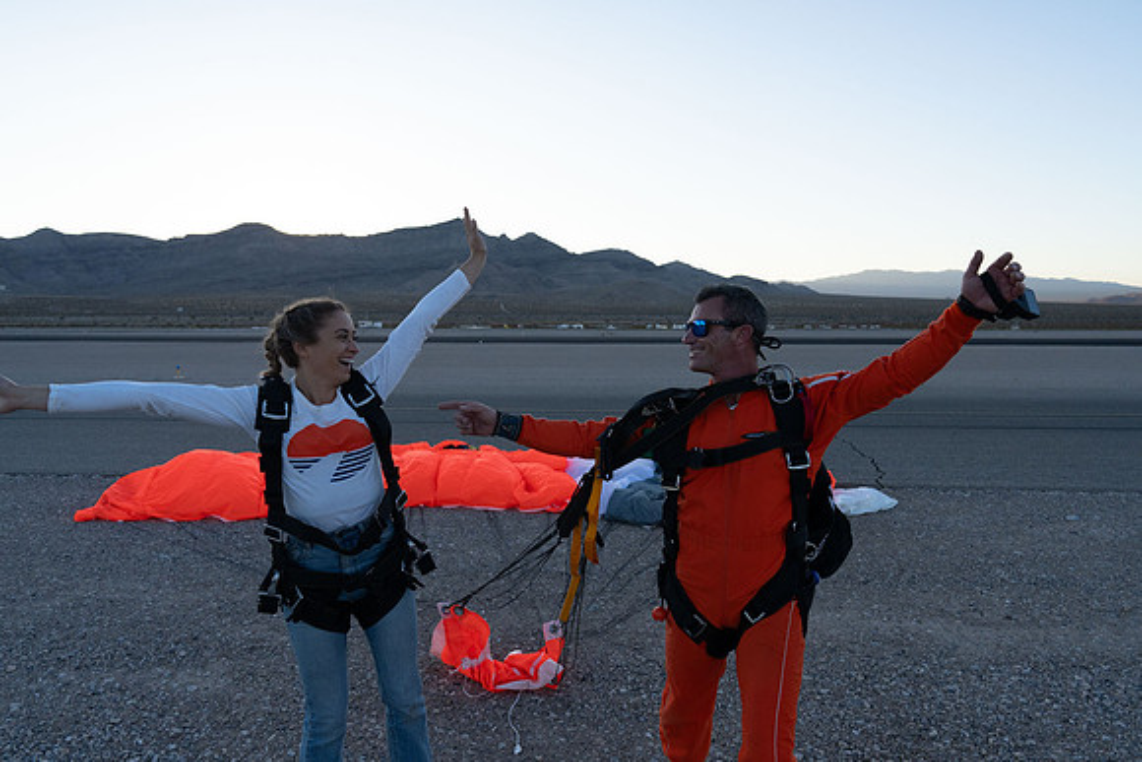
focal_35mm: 24
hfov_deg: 73.7
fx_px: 761
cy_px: 381
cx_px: 571
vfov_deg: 53.2
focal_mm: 24
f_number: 5
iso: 1250
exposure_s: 1/2000
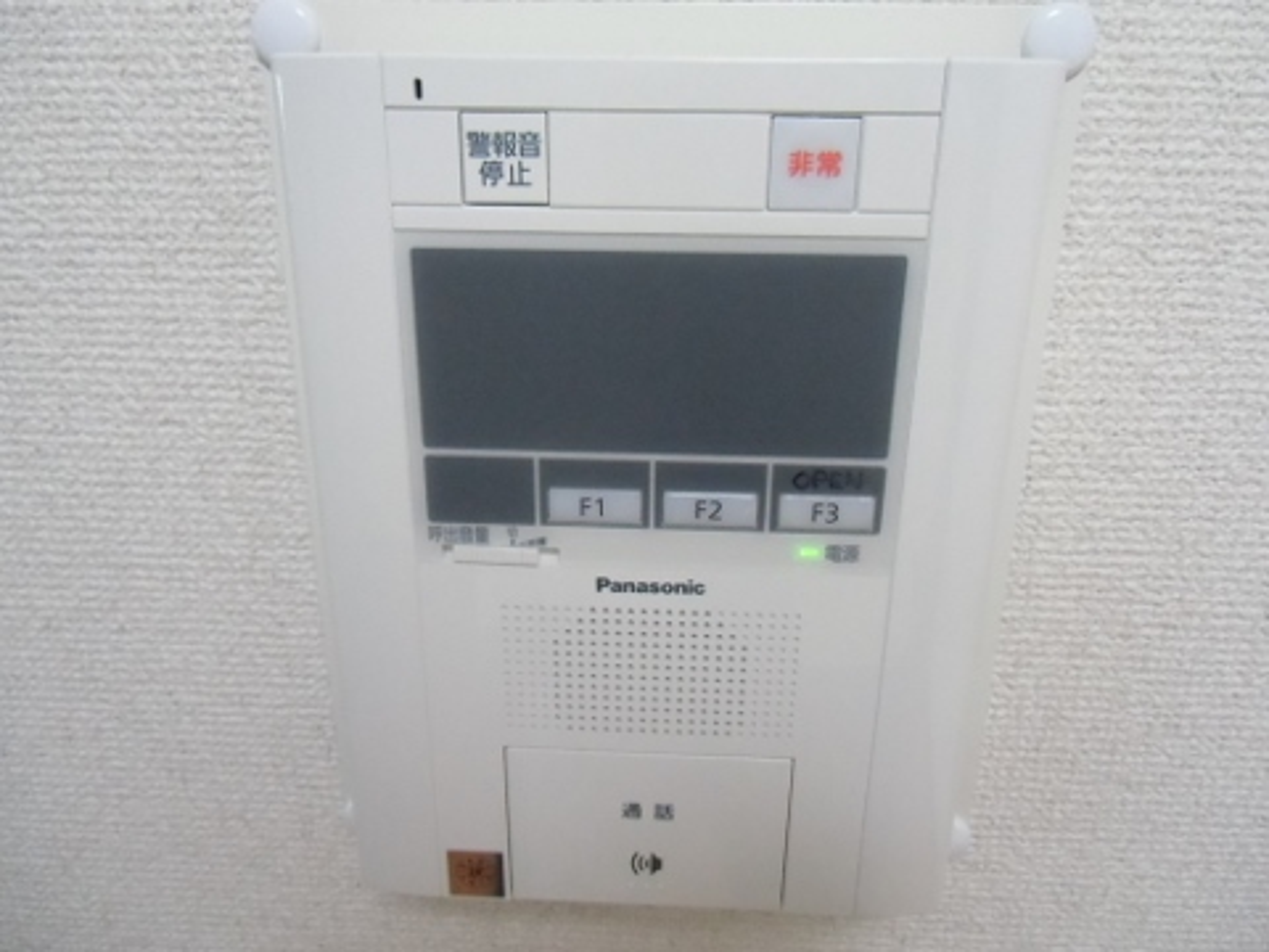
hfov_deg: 71.6
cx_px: 634
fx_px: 880
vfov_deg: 56.8
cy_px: 476
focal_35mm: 24
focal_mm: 4.24
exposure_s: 1/80
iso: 800
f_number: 3
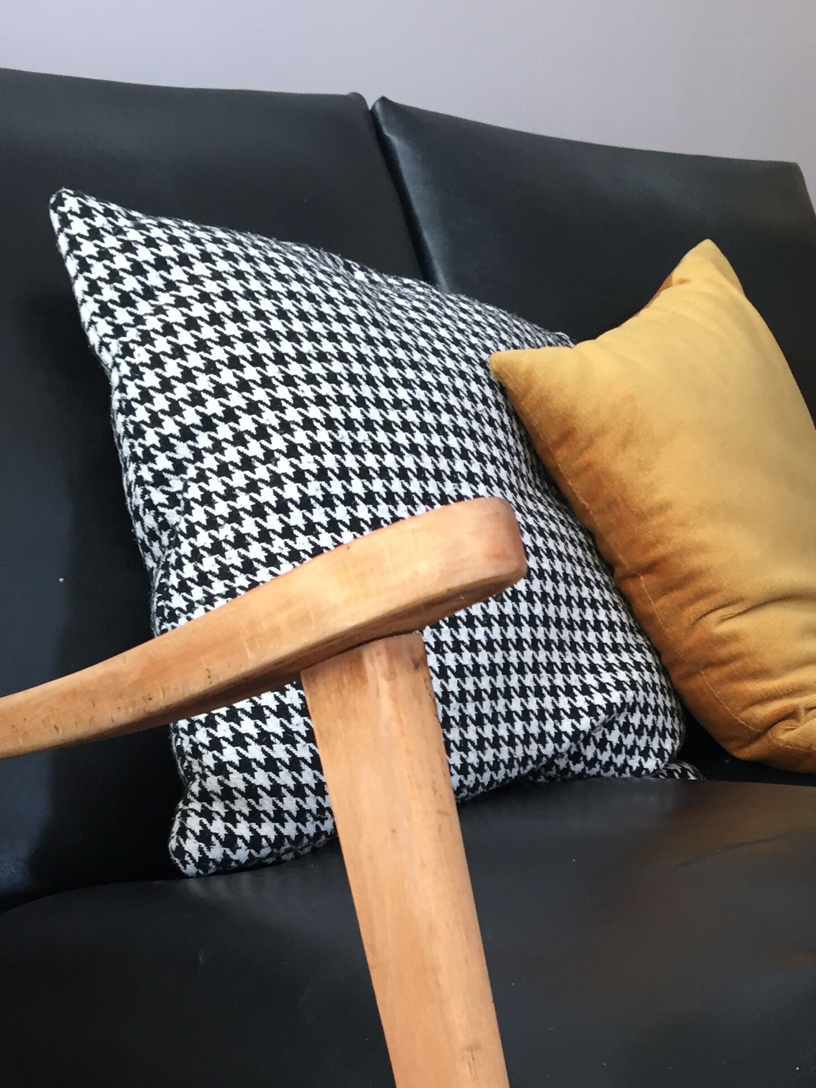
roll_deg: -1.0
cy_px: 900
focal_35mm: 49
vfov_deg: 37.3
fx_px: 1540
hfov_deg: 29.5
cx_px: 534
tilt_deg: -19.1
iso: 125
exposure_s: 1/33
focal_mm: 4.15
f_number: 2.2
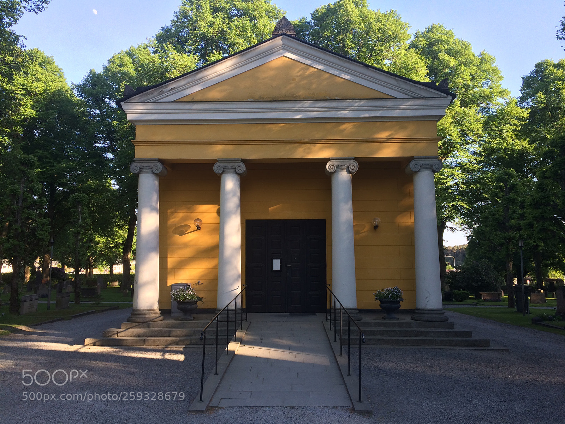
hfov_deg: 61.7
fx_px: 473
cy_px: 212
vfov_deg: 48.2
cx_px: 282
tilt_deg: +4.4
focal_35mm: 29
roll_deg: +0.7
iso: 32
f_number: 2.2
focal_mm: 4.15
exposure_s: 1/304
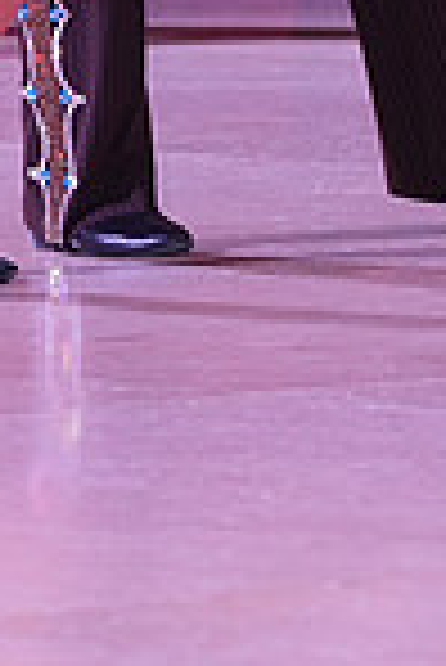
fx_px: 6692
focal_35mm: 361
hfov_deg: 3.8
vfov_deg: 5.6
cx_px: -79
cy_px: -500
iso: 1600
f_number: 5
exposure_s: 1/200
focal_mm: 92
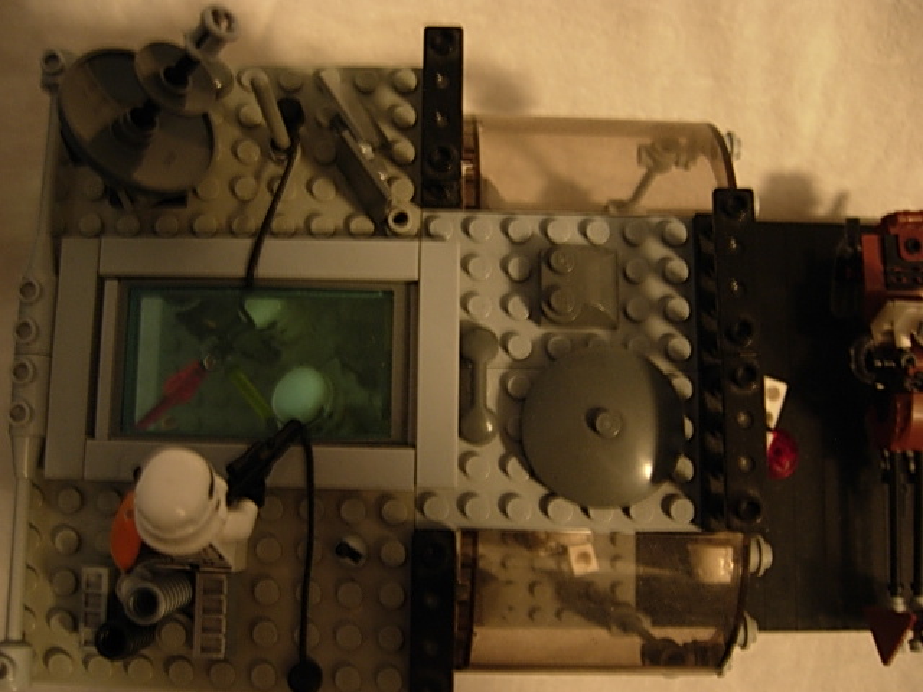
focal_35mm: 36
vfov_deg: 39.7
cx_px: 462
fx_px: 960
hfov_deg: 51.4
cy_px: 346
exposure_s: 1/4
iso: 137
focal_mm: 7.5
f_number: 2.7
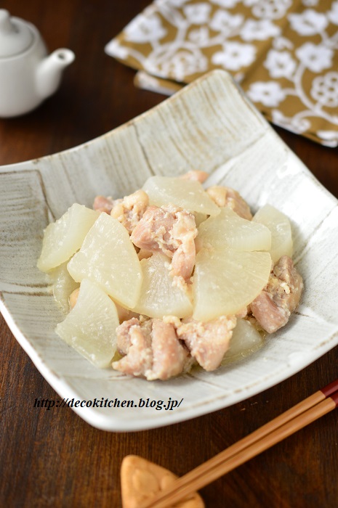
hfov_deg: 22.6
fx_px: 847
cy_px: 254
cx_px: 169
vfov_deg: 33.4
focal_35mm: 60
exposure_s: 1/500
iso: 200
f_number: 3
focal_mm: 40
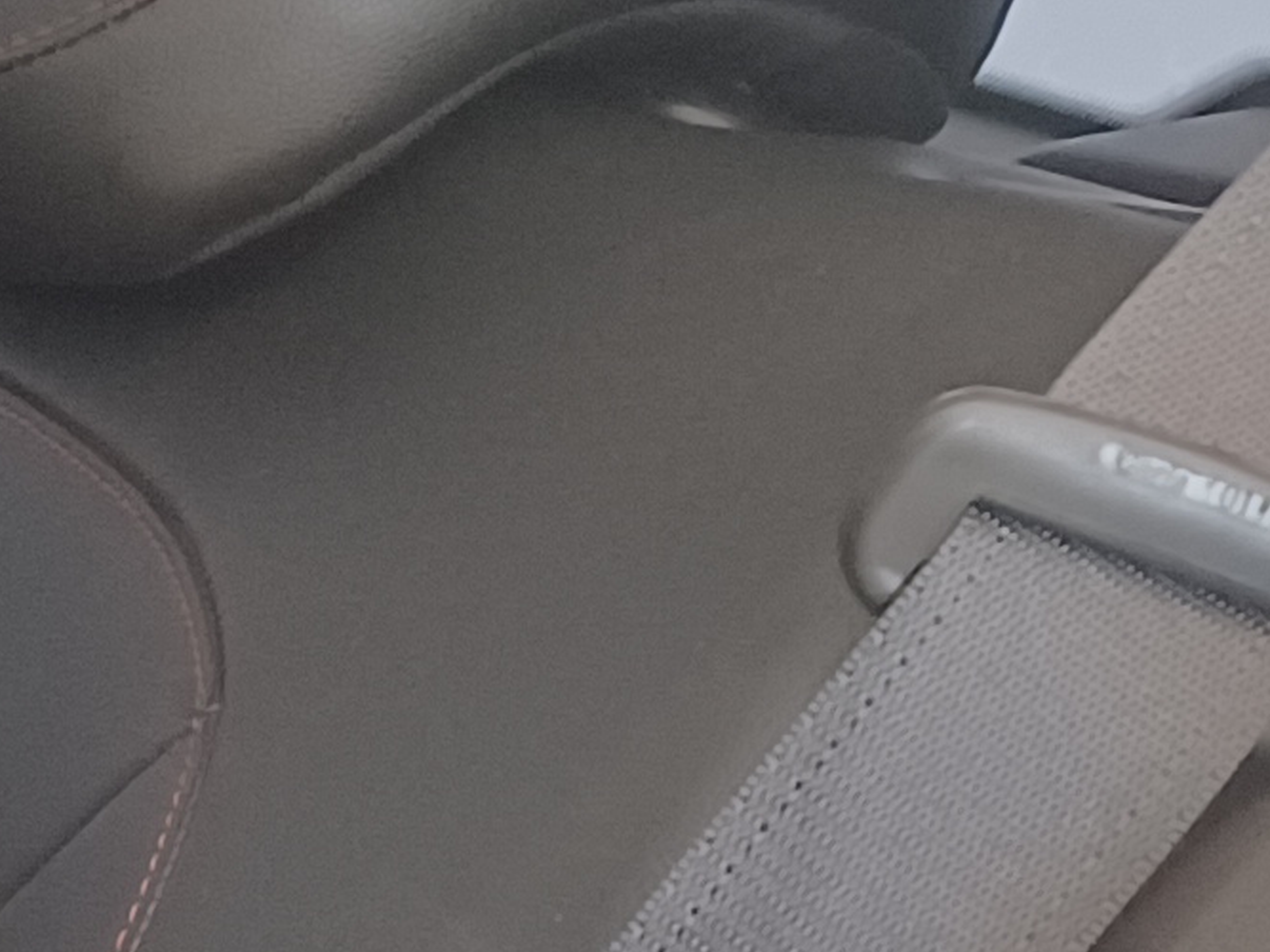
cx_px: -1491
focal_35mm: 150
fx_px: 5502
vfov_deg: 9.7
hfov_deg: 11.5
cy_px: 1209
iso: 400
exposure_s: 1/30
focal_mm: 4.6
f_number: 1.8
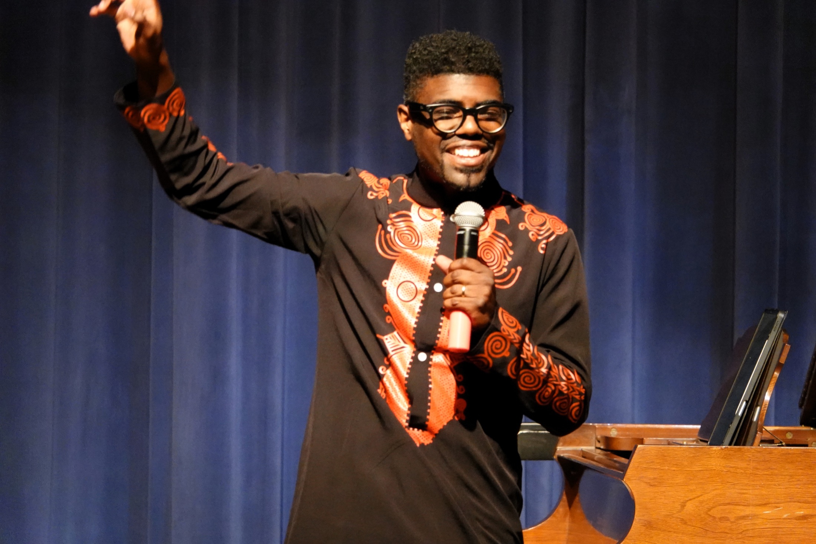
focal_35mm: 412
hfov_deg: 5.0
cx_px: 408
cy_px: 272
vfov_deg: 3.3
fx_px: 9337
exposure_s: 1/125
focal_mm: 151.11
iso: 3200
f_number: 4
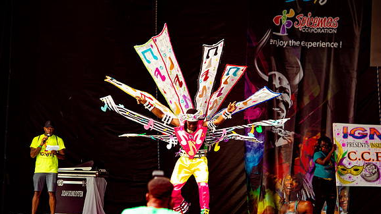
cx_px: 190
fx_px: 1647
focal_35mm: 163
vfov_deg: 7.5
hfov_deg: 13.2
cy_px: 117
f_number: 5.6
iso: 160
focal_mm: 155
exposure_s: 1/200
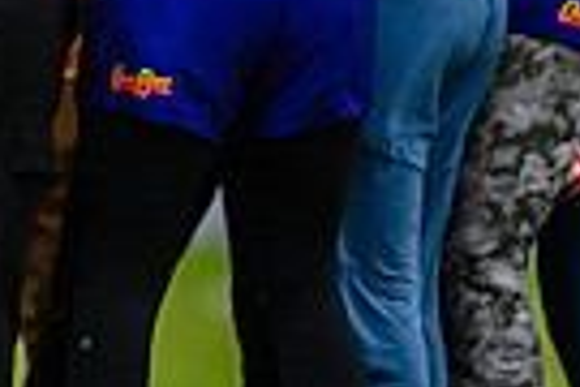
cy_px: 6
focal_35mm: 1720
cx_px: 47
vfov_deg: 0.8
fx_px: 27709
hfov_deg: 1.2
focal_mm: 400
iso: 320
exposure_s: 1/1250
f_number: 3.2
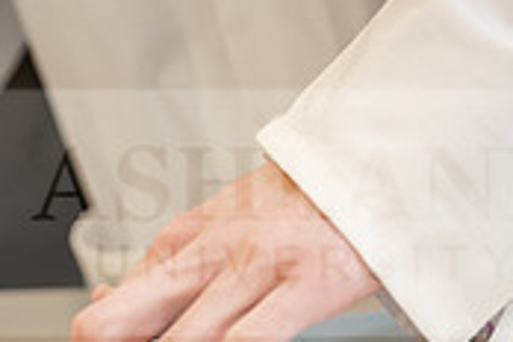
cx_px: -165
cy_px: 447
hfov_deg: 4.7
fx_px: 6184
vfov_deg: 3.2
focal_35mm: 434
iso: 640
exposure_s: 1/200
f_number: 3.2
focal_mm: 130
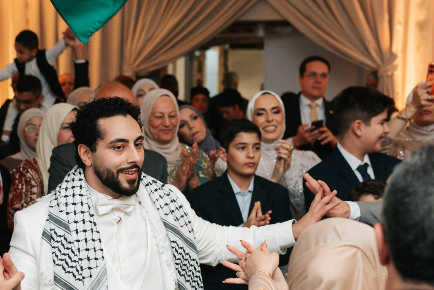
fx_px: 1049
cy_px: 274
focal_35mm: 87
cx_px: 127
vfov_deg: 15.5
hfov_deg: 23.2
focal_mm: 35
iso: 1000
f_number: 2.8
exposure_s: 1/200
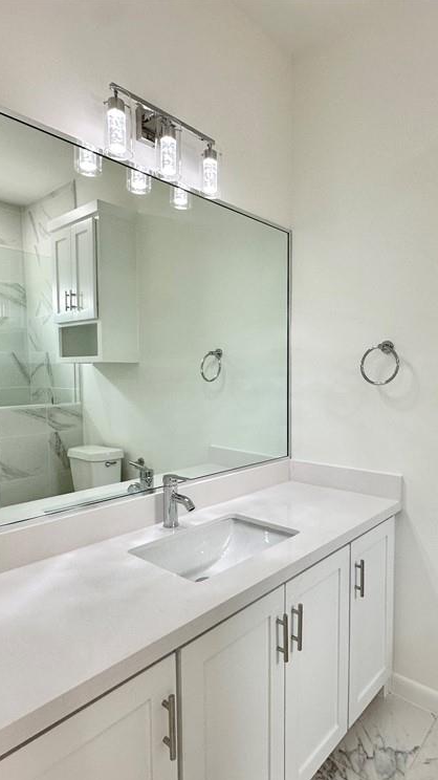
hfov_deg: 52.9
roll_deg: +0.2
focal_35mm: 21
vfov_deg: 83.8
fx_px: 434
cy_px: 400
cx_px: 279
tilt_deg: -3.7
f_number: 2.2
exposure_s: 1/120
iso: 100
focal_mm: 2.22
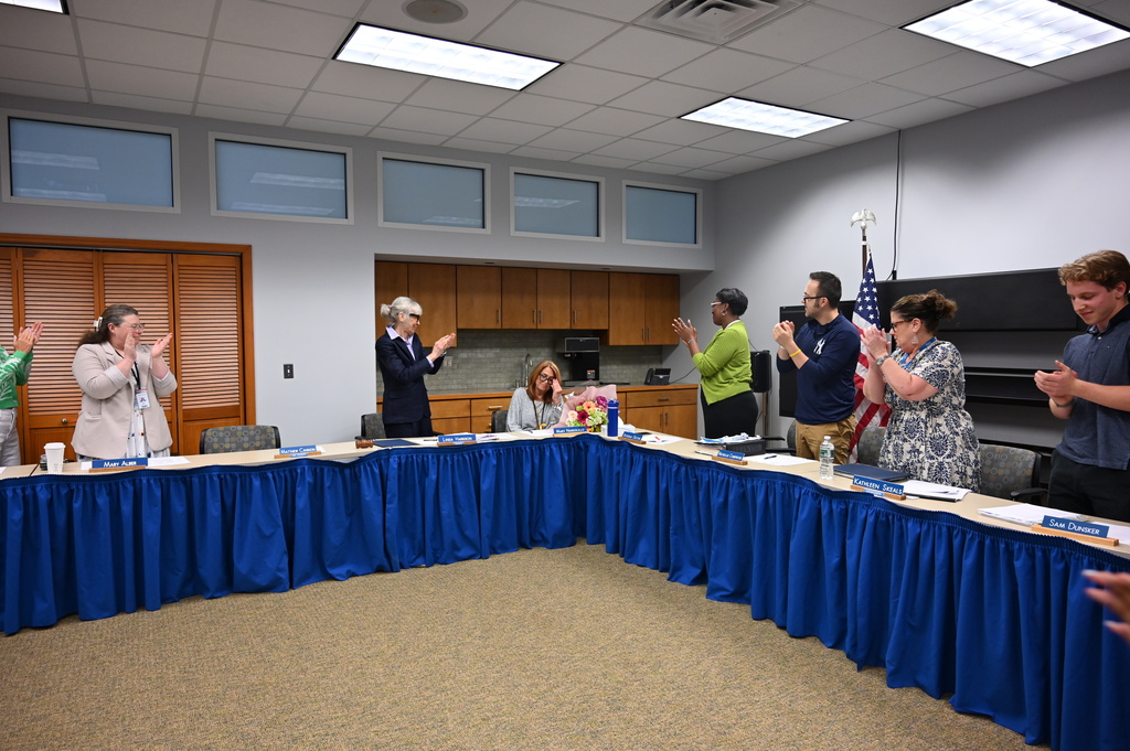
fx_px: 753
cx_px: 565
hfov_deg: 73.8
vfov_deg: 53.1
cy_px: 376
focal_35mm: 24
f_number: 4
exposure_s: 1/125
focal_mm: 24
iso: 1400
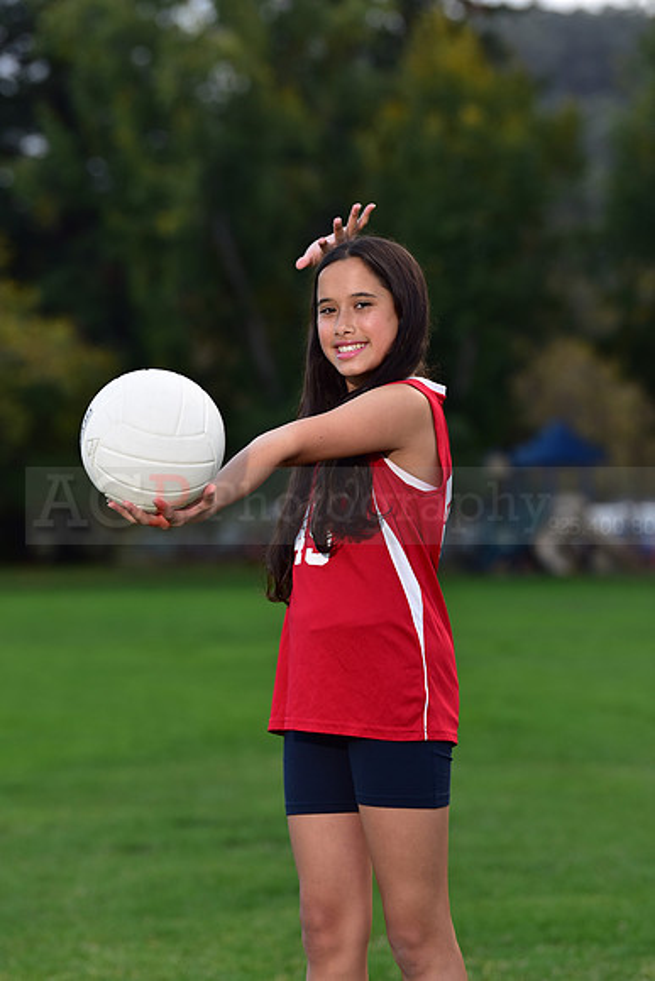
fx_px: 3955
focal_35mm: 145
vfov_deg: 14.2
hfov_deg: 9.5
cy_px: 490
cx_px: 328
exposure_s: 1/320
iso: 400
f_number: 4.5
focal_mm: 145
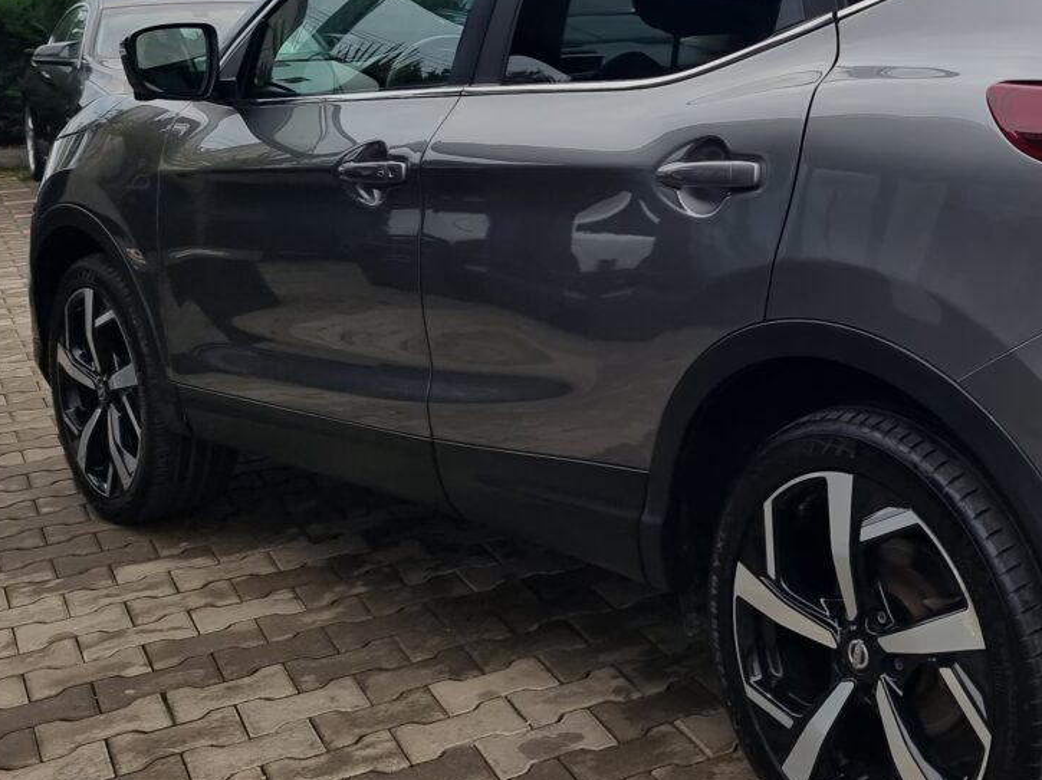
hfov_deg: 33.9
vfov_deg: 27.0
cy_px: 155
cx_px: 973
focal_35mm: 53
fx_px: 1595
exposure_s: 1/100
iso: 50
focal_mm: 6.7
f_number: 1.8
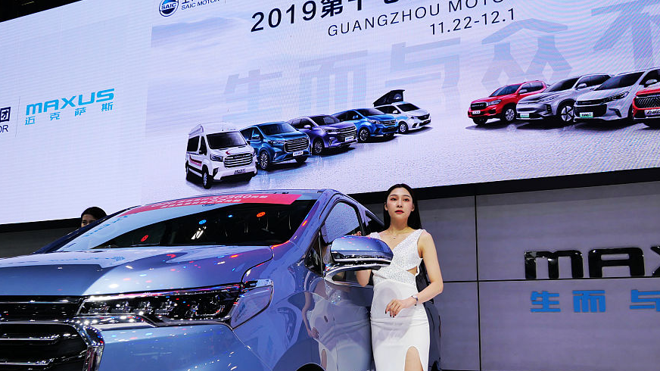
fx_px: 577
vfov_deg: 35.1
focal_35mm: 33
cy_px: 261
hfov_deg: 59.3
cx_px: 287
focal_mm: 11
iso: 200
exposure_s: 1/200
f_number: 4
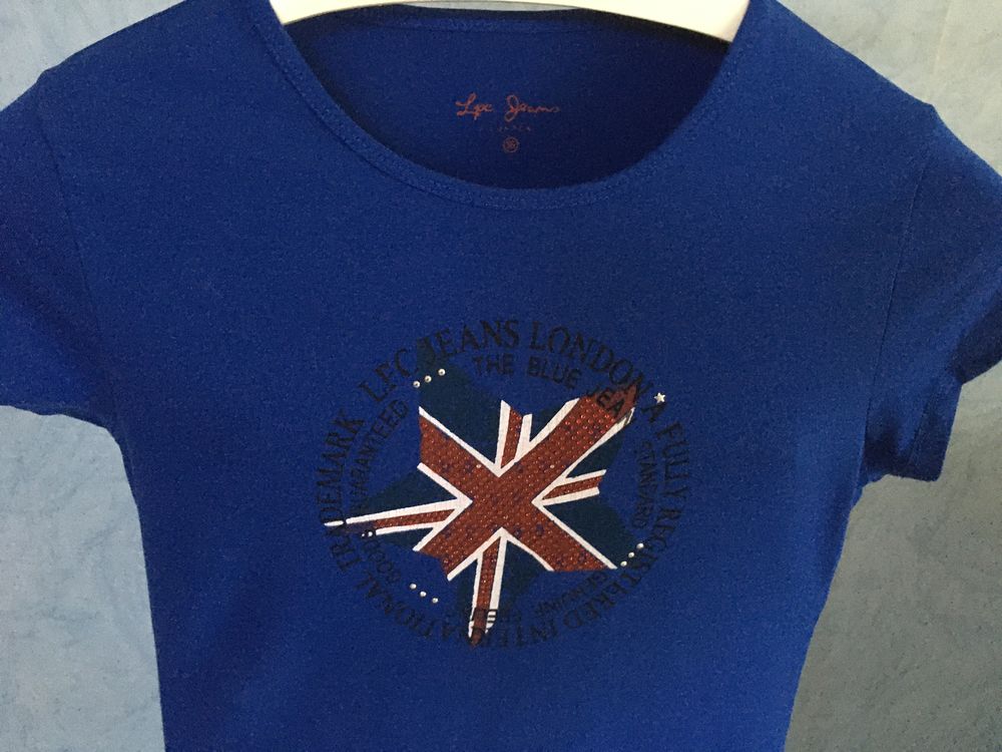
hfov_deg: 61.7
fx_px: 839
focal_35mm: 29
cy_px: 376
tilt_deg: -24.1
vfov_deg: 48.2
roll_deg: -5.3
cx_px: 501
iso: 320
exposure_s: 1/17
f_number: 2.2
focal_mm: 4.15
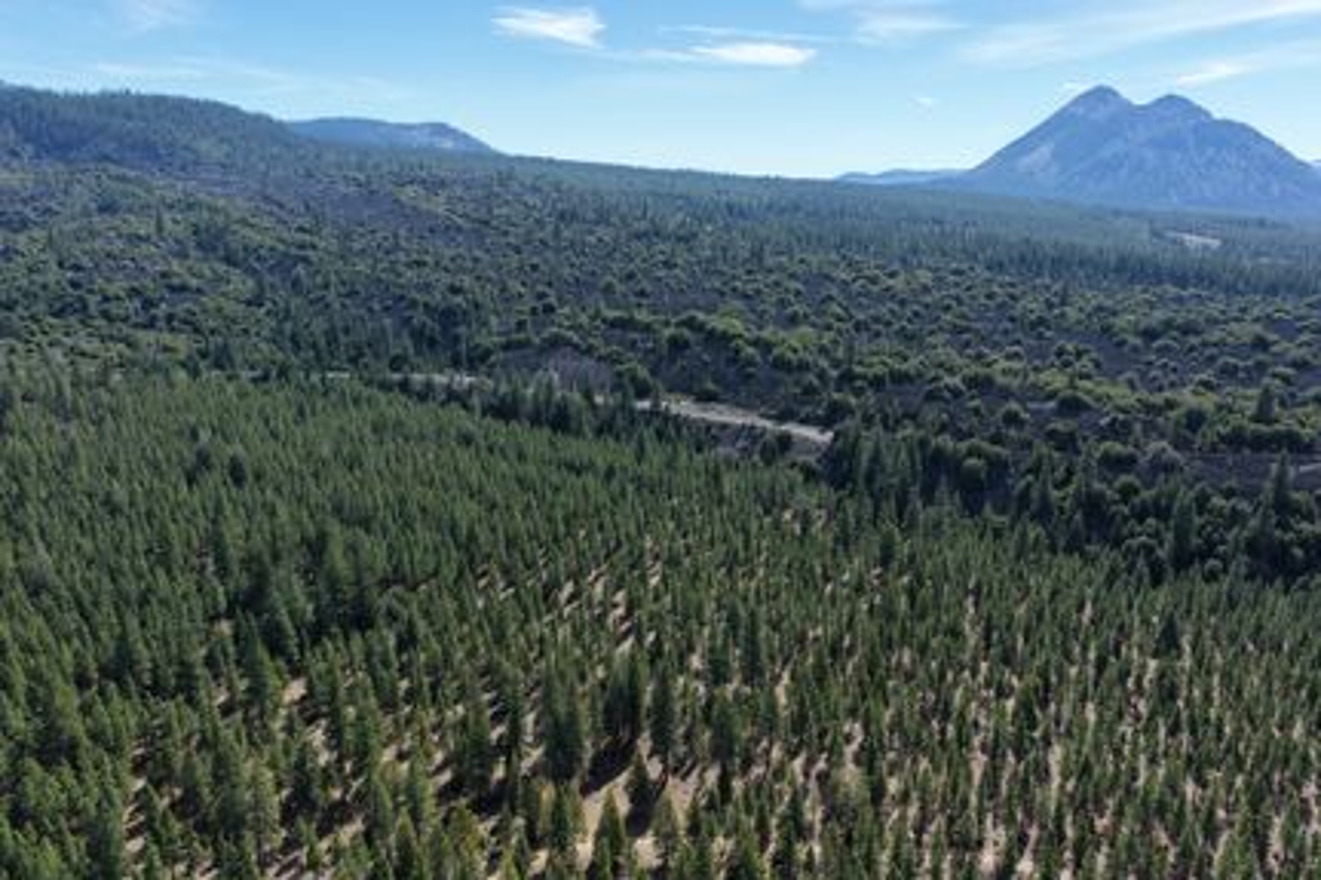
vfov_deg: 46.4
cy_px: 440
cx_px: 660
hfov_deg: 65.5
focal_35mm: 28
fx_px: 1027
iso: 100
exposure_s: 1/80
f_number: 2.8
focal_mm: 14.45
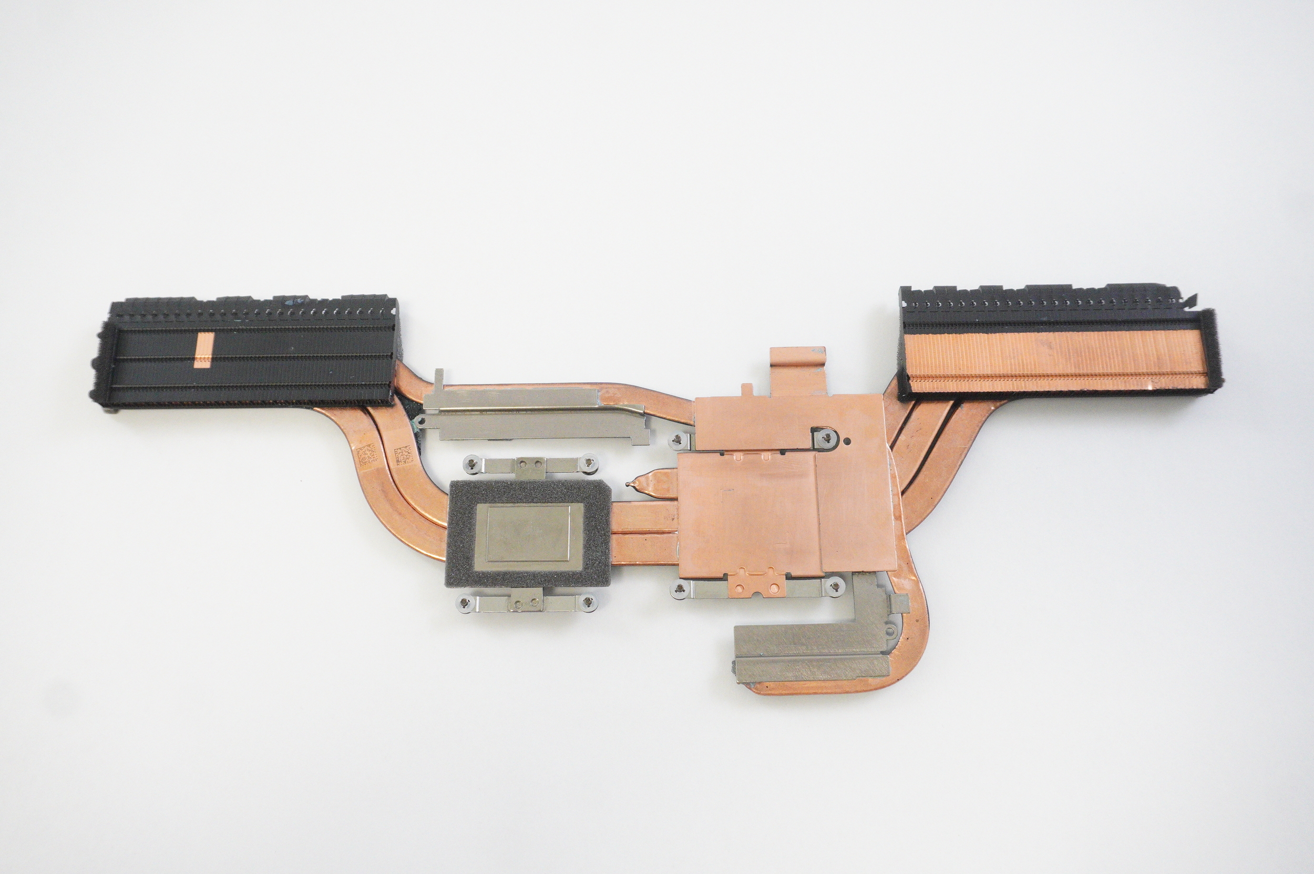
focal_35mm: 30
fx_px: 1094
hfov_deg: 62.0
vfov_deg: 43.5
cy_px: 437
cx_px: 657
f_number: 5.6
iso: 4000
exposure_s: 1/160
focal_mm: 20
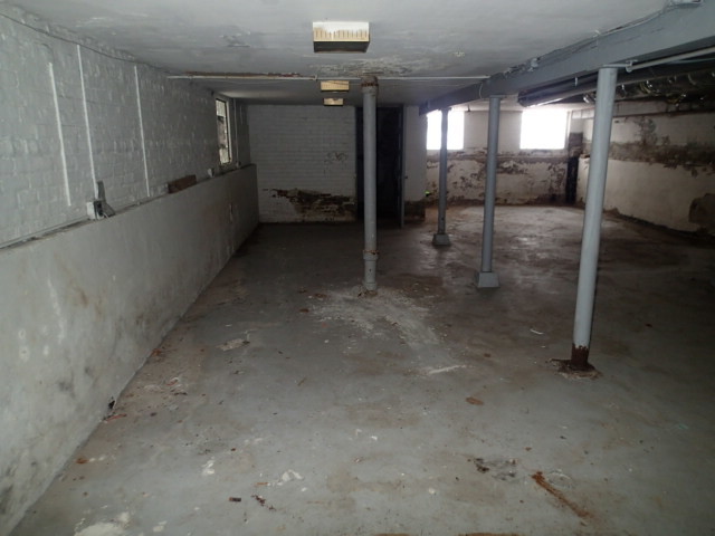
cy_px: 268
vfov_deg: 54.9
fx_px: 516
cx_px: 358
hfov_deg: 69.4
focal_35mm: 25
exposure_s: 1/30
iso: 200
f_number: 2
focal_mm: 4.5
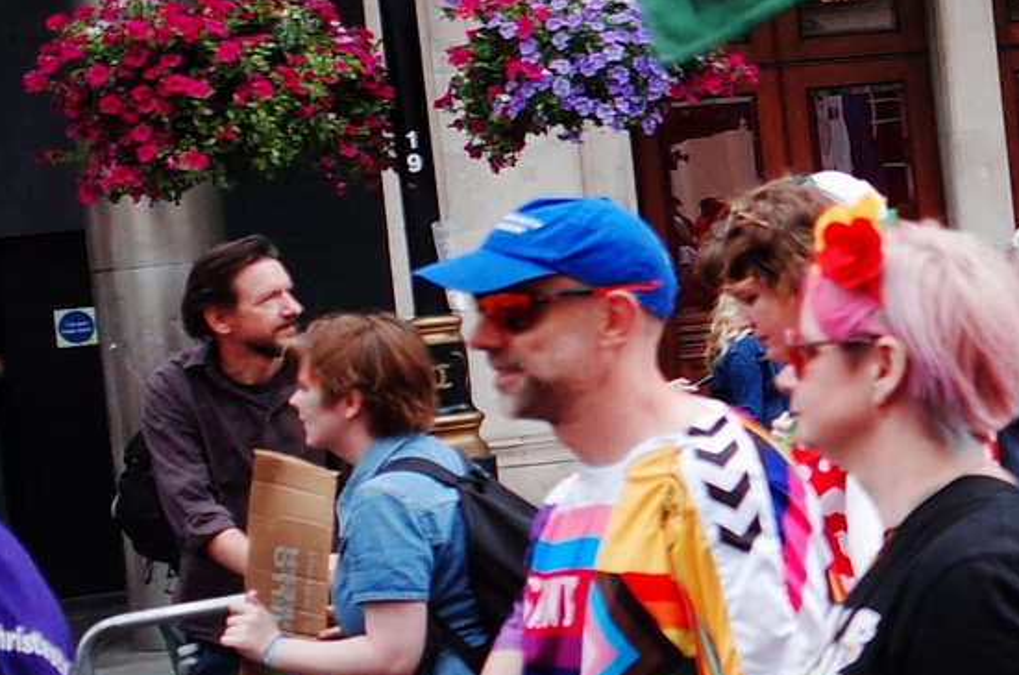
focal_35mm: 130
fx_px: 3672
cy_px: 259
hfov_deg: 13.5
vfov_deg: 10.5
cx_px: 2062
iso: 400
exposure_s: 1/400
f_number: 2.8
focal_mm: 18.3
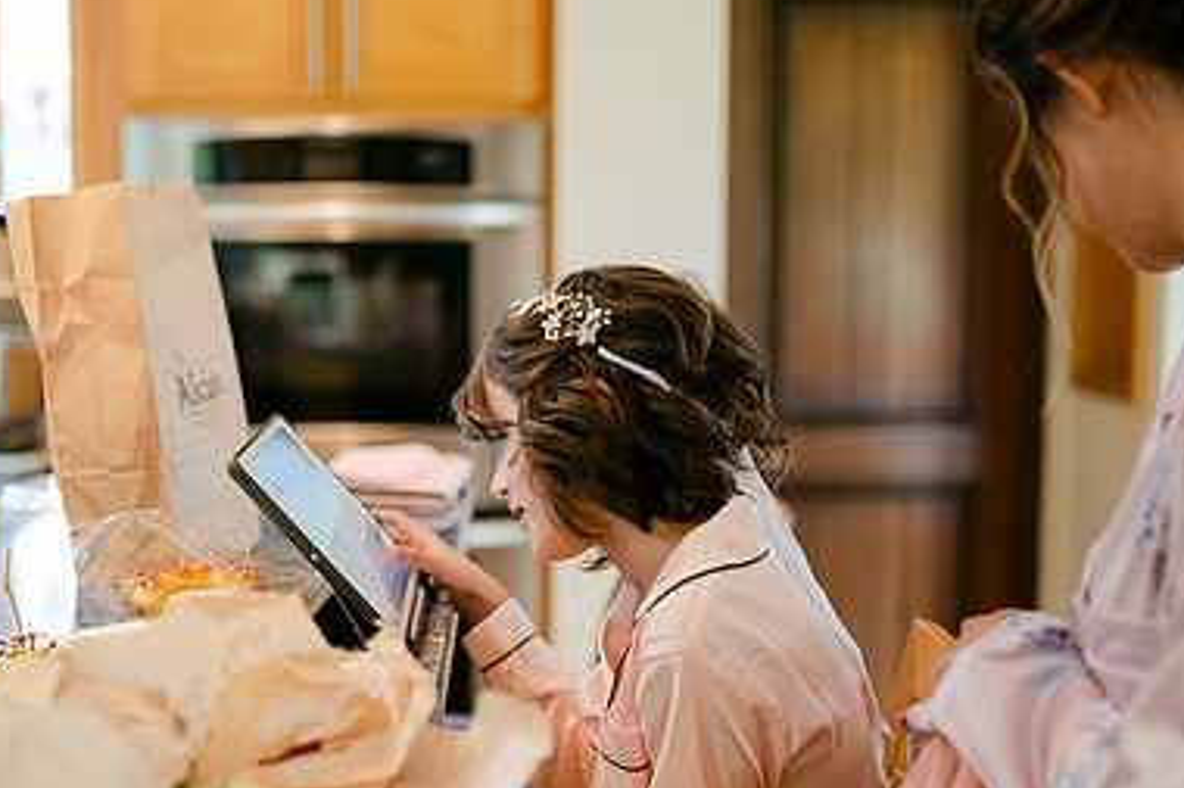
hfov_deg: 36.8
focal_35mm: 54
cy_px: 452
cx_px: 514
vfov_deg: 25.0
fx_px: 1775
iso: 400
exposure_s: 1/125
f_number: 1.4
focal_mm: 35
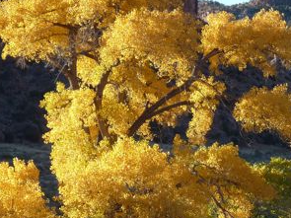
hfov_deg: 11.0
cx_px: 223
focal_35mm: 180
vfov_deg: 8.2
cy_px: 121
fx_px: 1513
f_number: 4.2
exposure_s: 1/200
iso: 80
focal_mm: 13.7
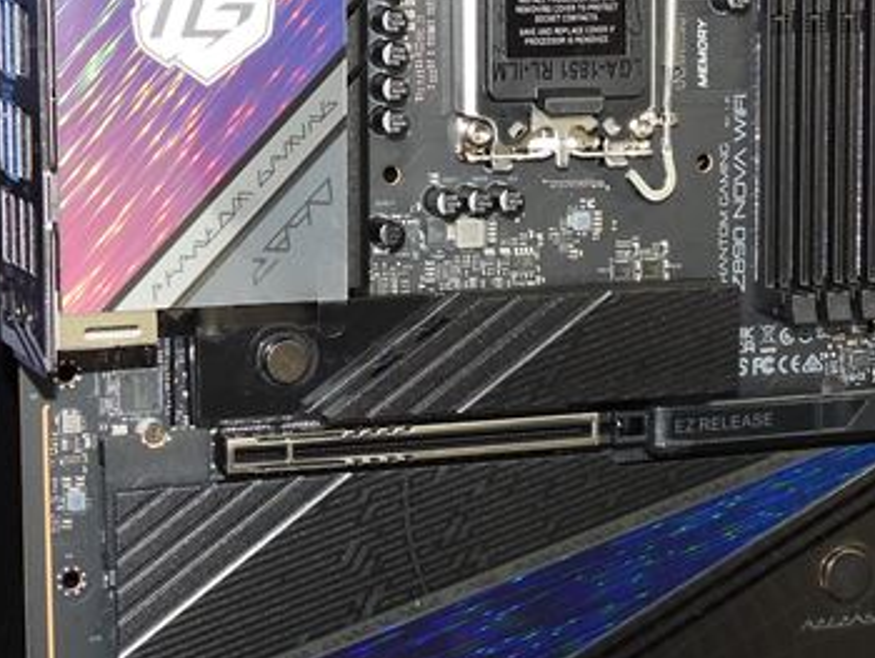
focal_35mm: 117
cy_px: 305
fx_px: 2959
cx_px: 525
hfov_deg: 16.8
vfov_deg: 12.7
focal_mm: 7.1
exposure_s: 1/30
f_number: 3.2
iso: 200
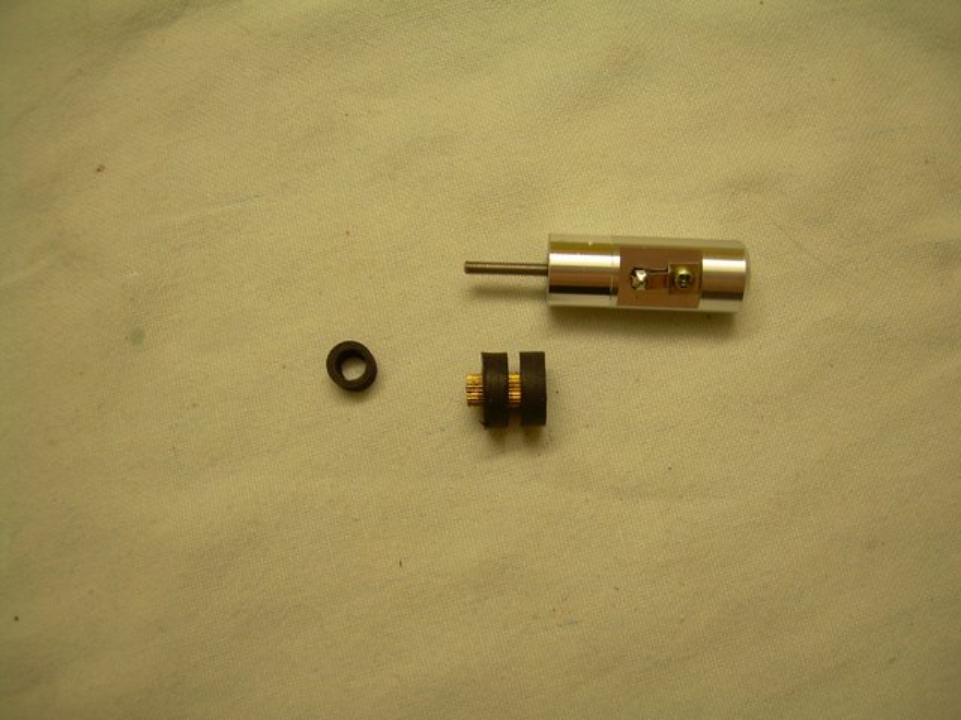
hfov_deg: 49.0
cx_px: 480
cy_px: 360
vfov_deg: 37.7
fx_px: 1055
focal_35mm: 38
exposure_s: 1/15
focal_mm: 6.3
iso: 50
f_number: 2.8
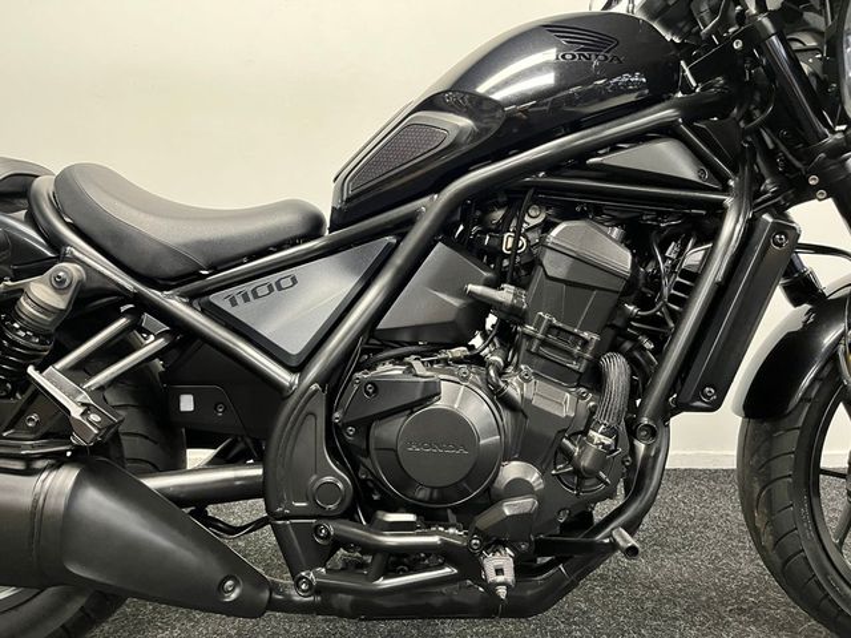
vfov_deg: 53.1
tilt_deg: -7.8
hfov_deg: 67.3
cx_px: 426
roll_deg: +0.5
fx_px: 639
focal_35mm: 26
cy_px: 319
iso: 500
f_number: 1.6
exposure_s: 1/50
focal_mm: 5.1
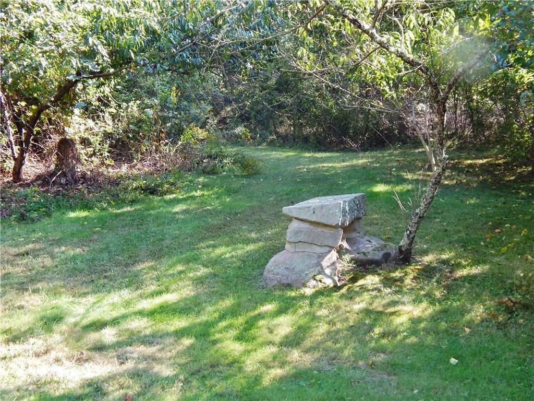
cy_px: 200
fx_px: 756
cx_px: 267
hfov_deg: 38.9
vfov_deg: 29.7
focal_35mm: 49
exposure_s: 1/80
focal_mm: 8.6
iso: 125
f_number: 3.7
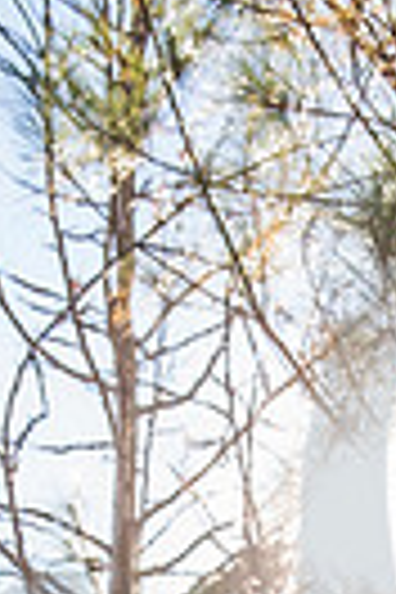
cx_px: 450
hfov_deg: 12.3
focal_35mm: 109
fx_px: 1798
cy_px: 940
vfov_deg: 16.7
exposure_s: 1/250
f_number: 4
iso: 100
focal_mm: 32
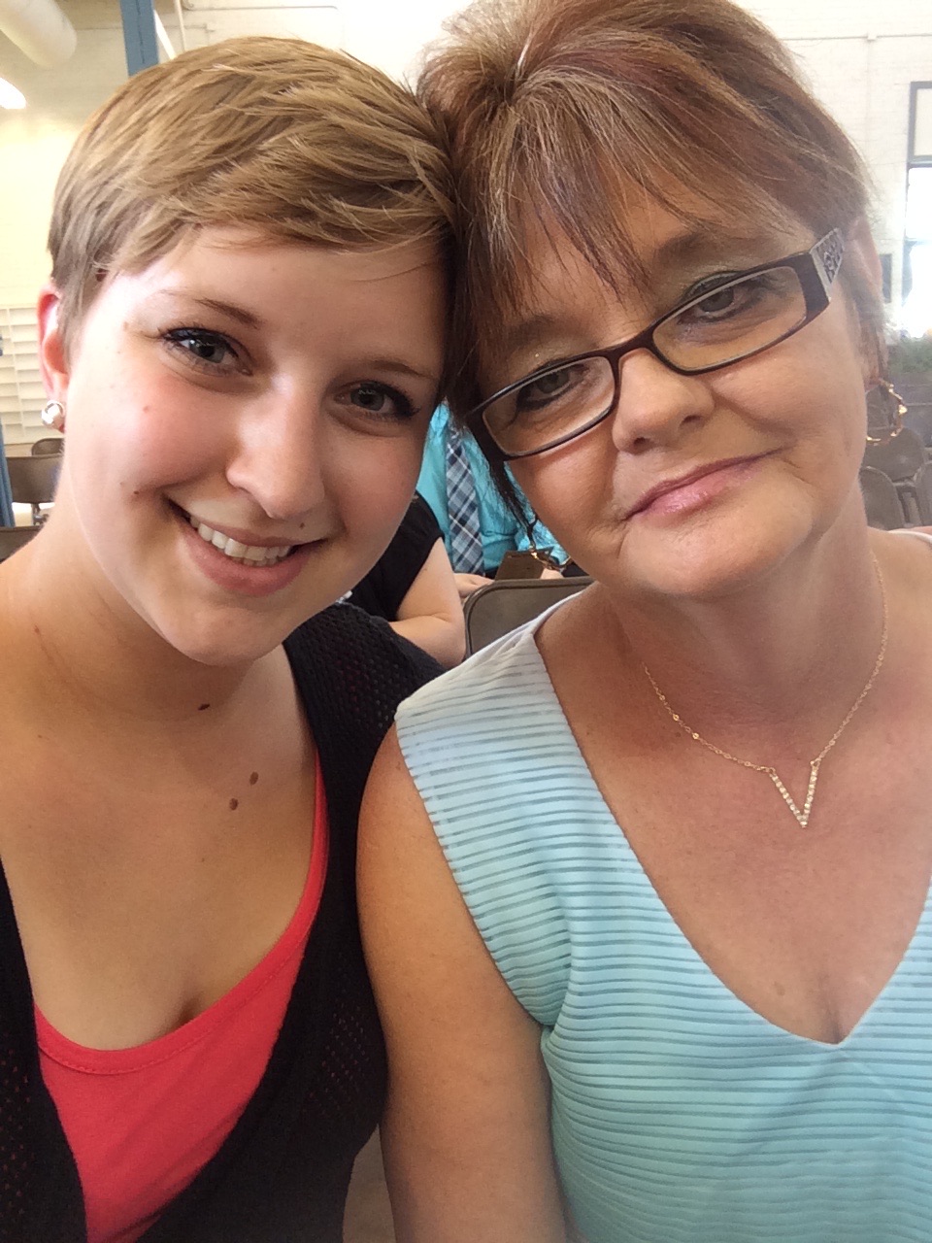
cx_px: 466
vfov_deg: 58.4
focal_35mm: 31
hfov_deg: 45.4
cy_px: 622
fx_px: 1113
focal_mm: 2.15
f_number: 2.4
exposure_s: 1/30
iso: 64
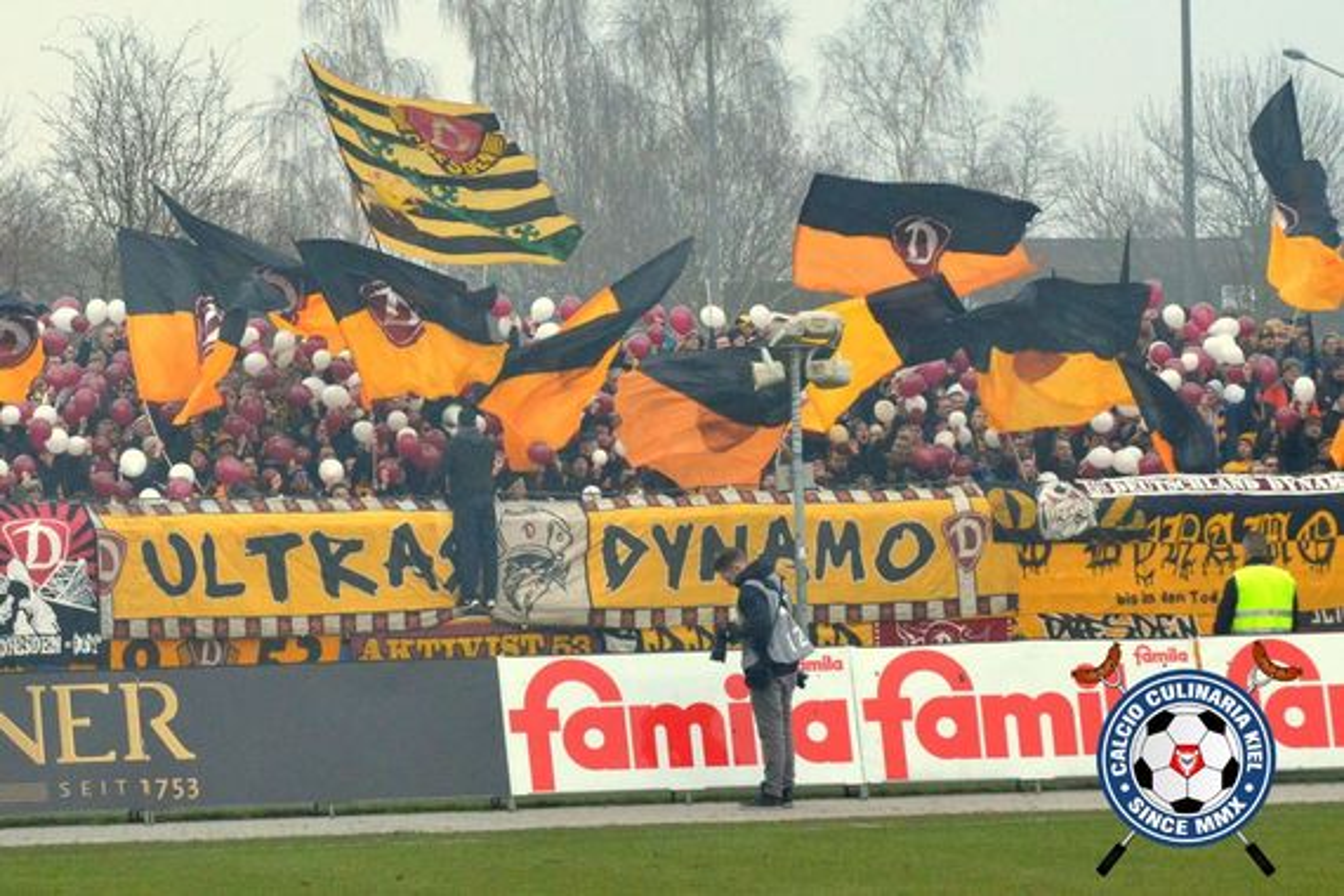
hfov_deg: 12.2
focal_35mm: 168
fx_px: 6272
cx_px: 672
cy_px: 448
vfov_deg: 8.2
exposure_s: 1/2500
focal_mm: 112
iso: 5000
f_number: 9
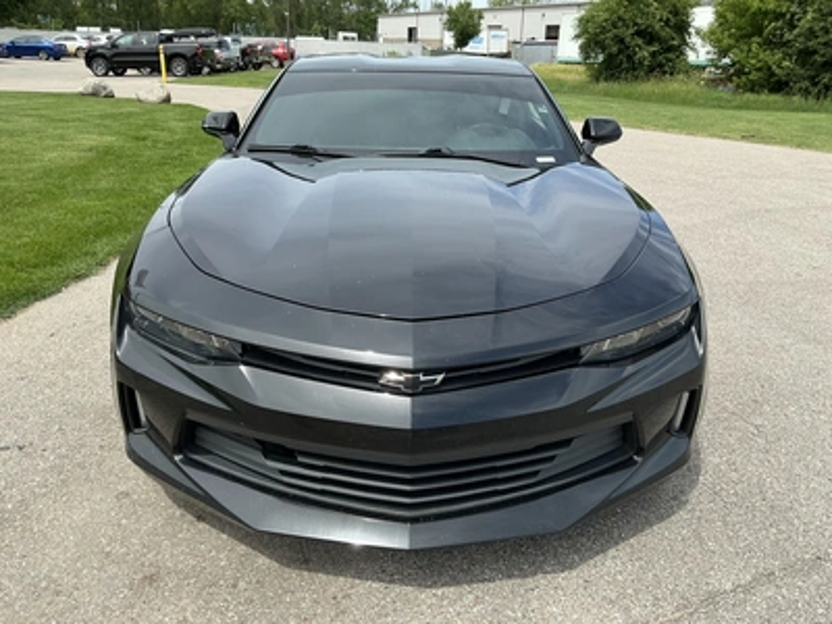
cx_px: 416
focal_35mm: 28
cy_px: 312
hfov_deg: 63.4
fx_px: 673
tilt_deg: -20.6
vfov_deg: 49.7
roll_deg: -3.3
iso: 25
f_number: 1.8
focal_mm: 3
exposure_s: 1/912
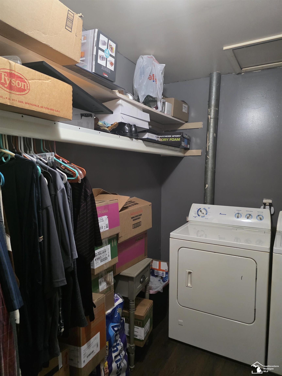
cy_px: 188
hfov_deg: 58.9
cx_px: 141
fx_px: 250
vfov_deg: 73.9
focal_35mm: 23
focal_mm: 6.3
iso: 1600
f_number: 1.7
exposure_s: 1/120
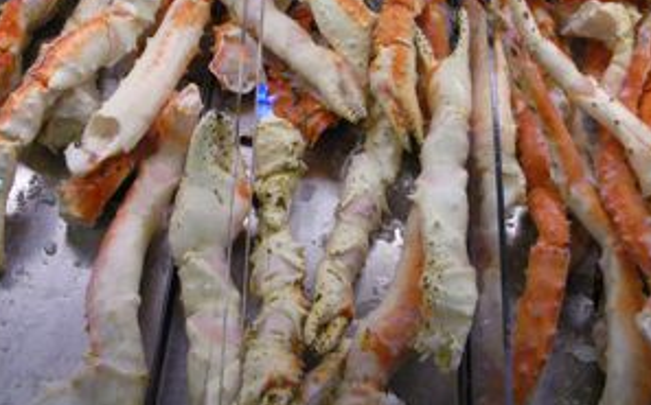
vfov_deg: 25.6
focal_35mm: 50
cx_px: 274
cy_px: 120
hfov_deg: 40.2
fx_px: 886
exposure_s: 1/194
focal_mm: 5.8
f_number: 2.8
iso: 400
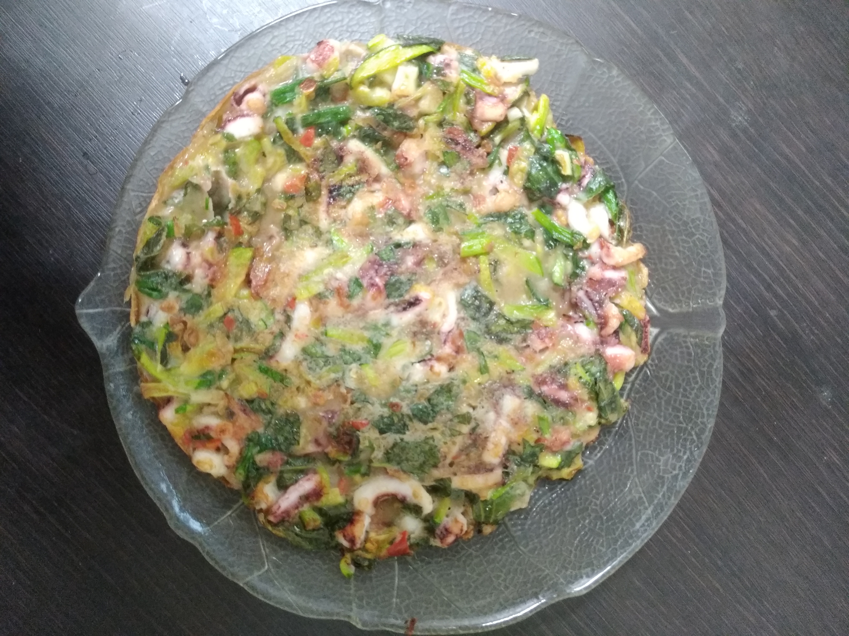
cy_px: 318
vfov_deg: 58.9
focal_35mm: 23
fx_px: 564
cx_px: 424
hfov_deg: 73.9
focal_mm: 3.94
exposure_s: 1/20
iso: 800
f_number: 1.9
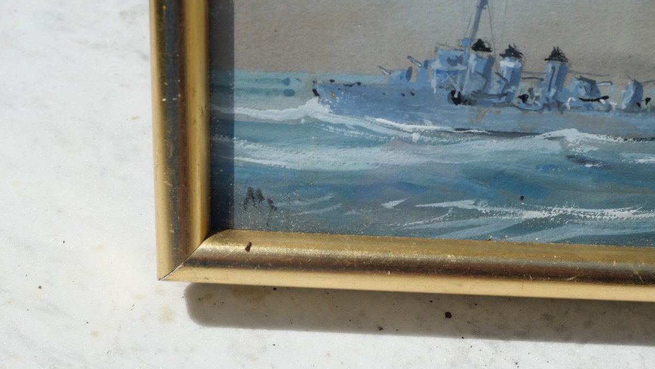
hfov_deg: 31.9
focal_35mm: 66
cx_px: 328
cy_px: 234
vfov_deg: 18.2
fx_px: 1146
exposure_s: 1/800
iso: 200
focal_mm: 30
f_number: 9
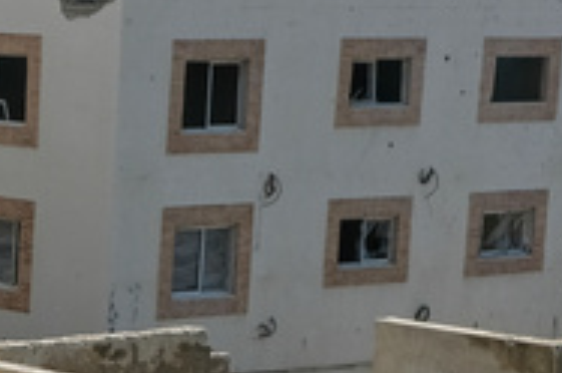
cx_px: -430
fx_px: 2992
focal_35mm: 192
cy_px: 659
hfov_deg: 10.2
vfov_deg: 7.0
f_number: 9
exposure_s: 1/500
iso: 200
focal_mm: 23
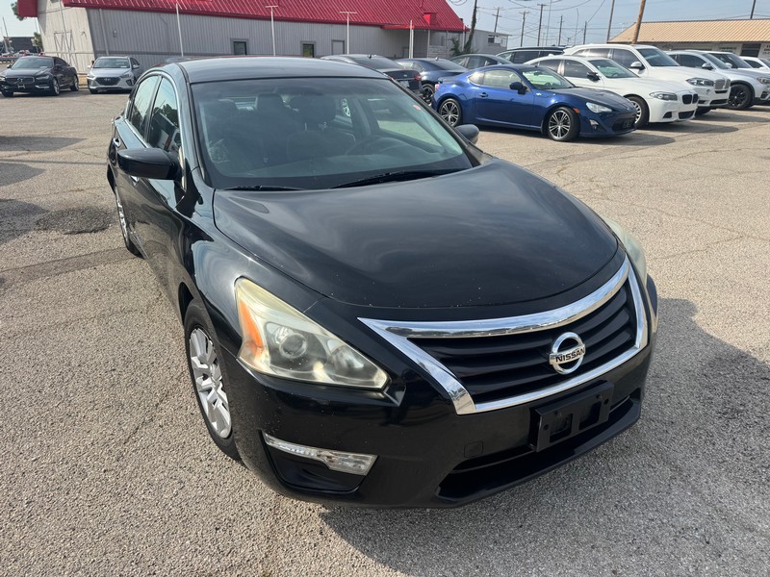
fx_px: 534
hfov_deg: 71.6
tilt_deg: -23.6
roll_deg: -1.7
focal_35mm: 24
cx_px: 385
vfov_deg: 56.8
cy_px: 288
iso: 80
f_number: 1.78
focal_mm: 6.76
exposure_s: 1/2833
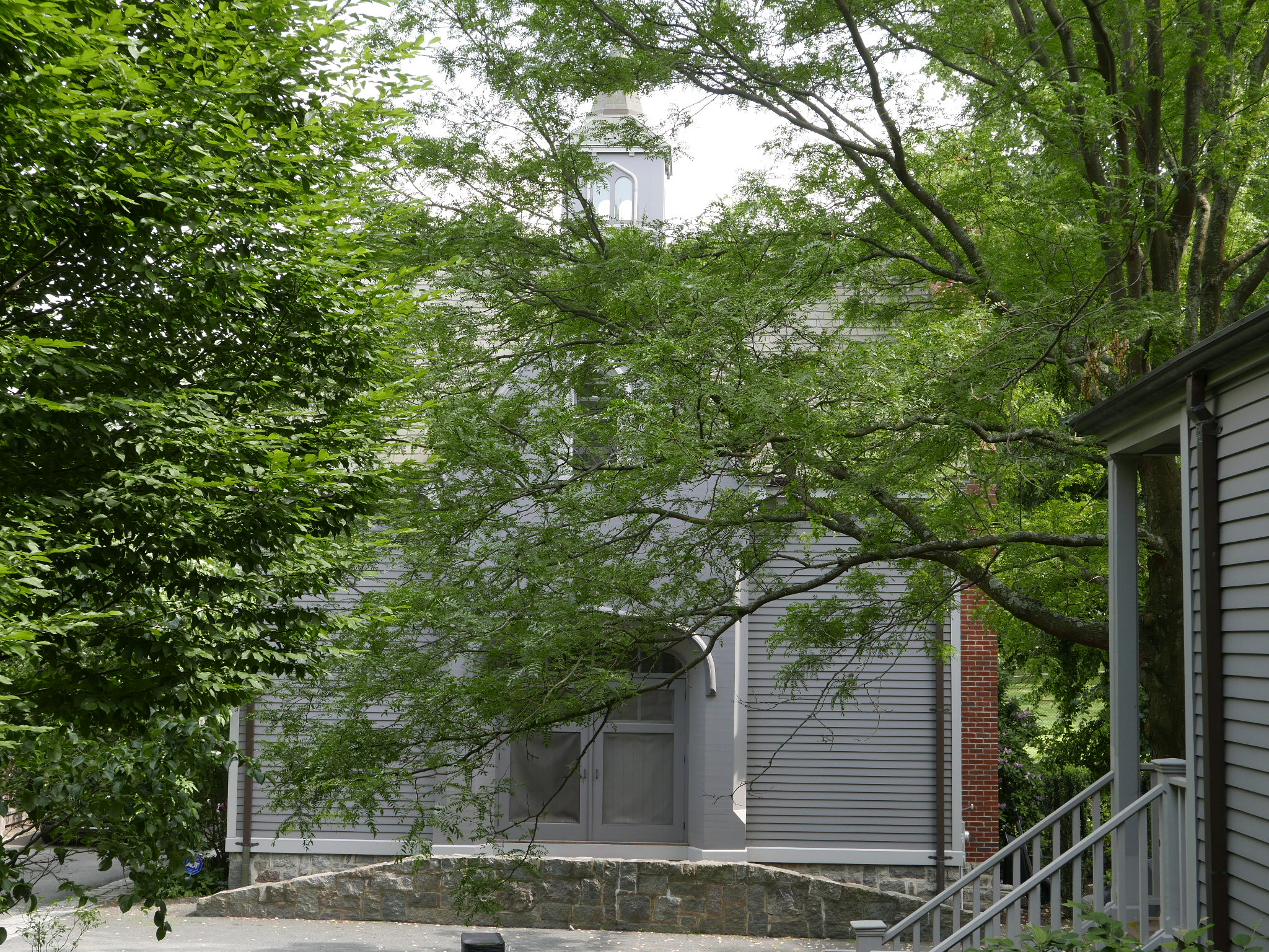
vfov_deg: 29.1
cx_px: 634
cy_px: 476
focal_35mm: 50
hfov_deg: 38.2
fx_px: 1833
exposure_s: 1/125
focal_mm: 22.7
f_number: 5.6
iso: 200
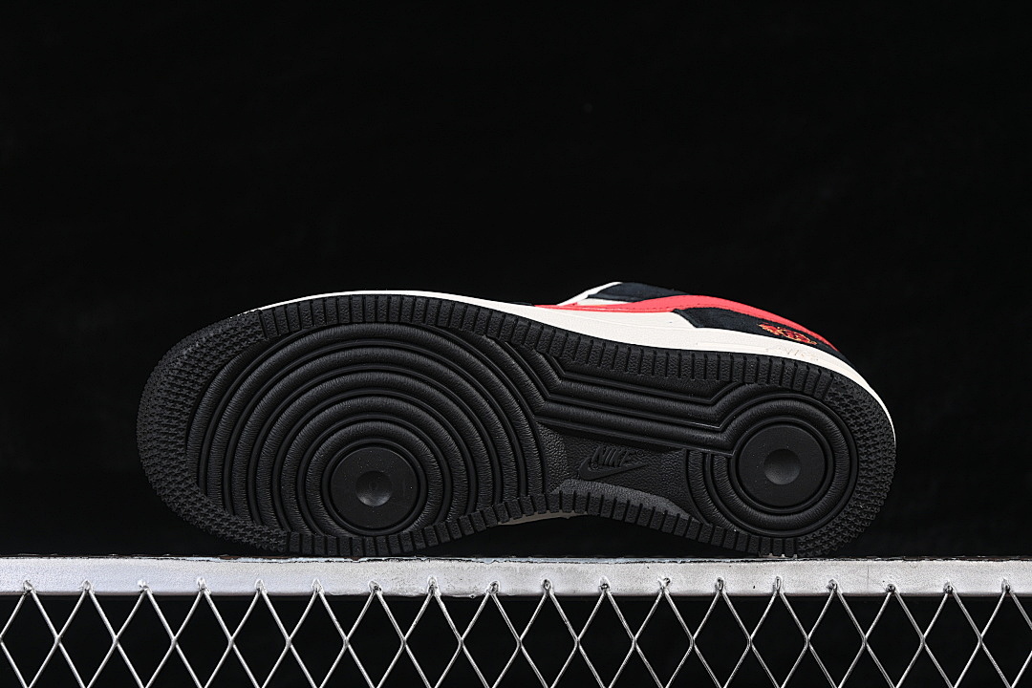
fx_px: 2150
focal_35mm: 75
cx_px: 516
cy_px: 344
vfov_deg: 18.2
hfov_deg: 27.0
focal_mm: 50
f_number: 6.3
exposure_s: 1/60
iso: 160
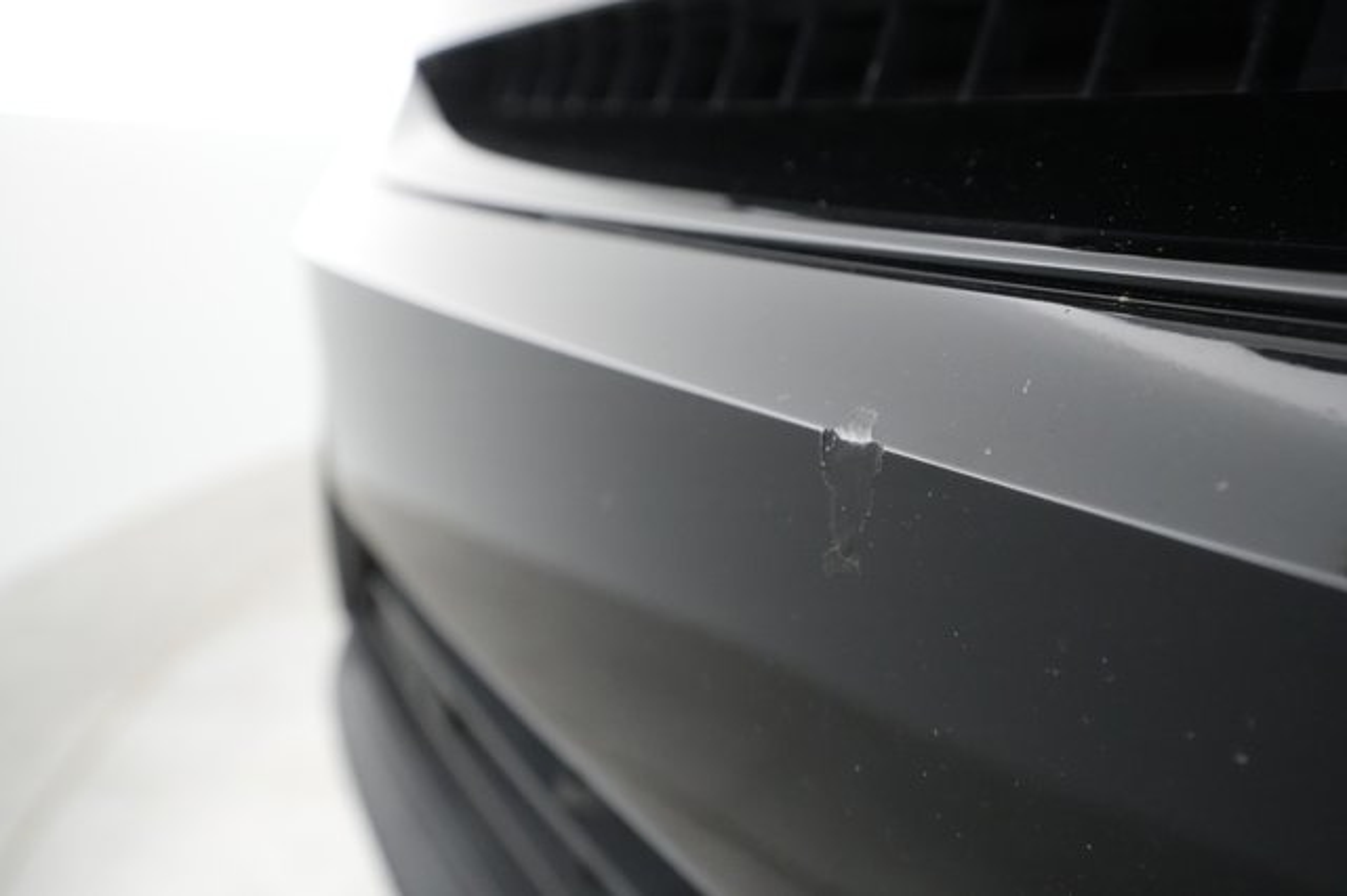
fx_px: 1047
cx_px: 674
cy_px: 448
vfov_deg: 46.4
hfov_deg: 65.5
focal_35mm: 28
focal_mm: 28
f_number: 4.5
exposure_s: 1/100
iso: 8000
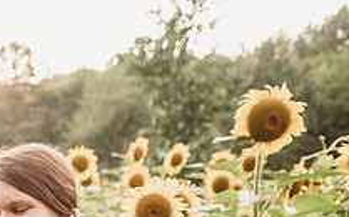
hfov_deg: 27.9
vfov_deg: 17.7
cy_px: 295
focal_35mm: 68
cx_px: -22
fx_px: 646
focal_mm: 24
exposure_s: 1/500
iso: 125
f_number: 2.2
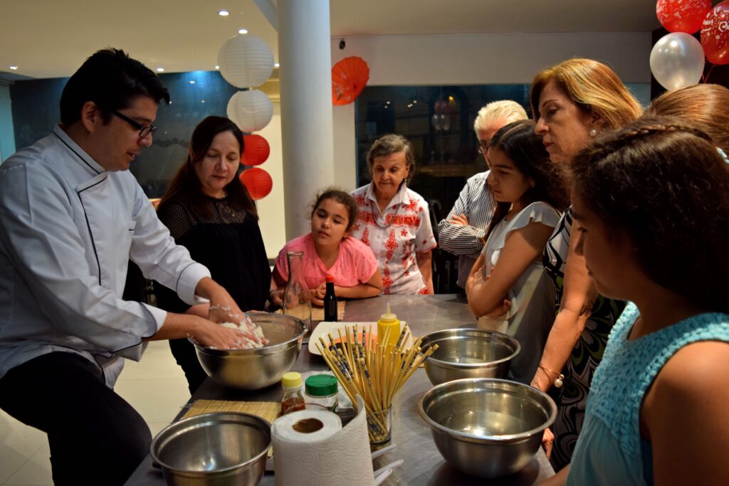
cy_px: 243
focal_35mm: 36
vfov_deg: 36.9
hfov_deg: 53.1
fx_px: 729
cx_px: 364
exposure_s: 1/60
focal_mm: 24
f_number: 4
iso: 800
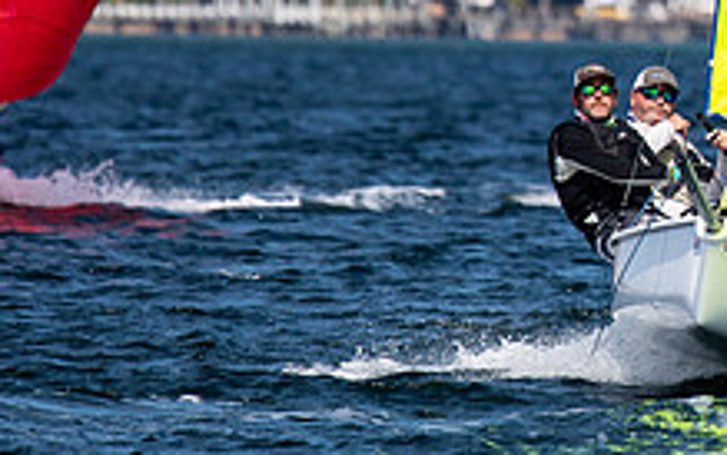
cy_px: -109
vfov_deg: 1.0
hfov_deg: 1.6
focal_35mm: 1339
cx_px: 983
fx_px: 26537
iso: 400
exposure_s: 1/5000
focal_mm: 300
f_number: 5
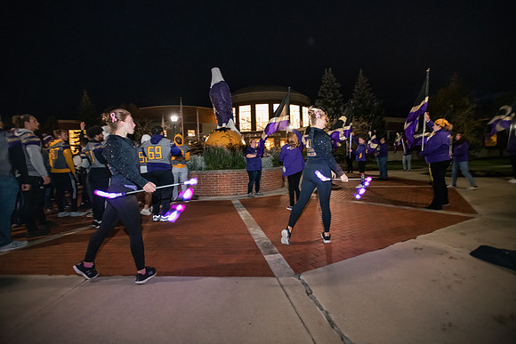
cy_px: 172
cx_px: 258
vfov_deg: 70.5
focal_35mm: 17
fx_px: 244
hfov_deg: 93.3
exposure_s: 1/30
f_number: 3.2
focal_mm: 17
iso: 5000
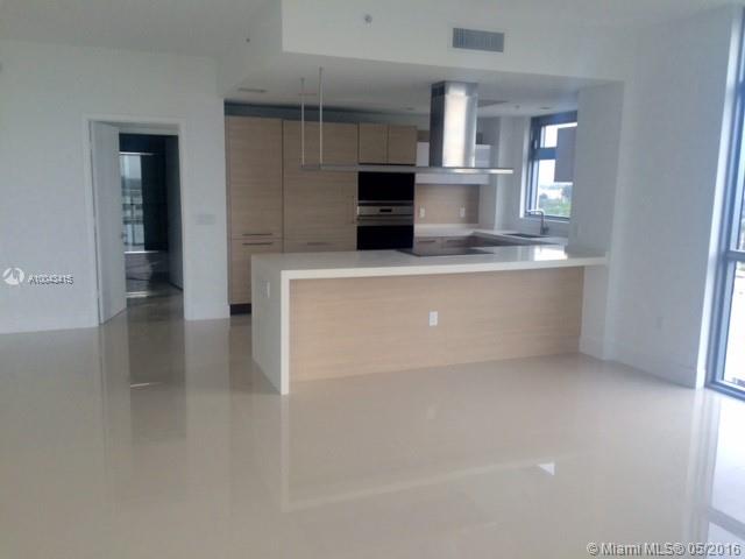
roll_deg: -0.1
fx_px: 624
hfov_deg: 61.7
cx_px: 372
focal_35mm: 29
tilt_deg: -9.2
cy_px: 280
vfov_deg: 48.2
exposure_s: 1/120
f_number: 2.2
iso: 32
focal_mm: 4.15
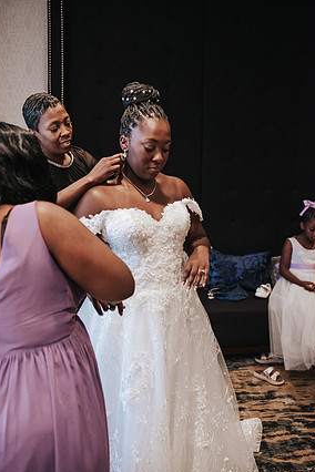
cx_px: 155
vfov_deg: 51.9
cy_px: 229
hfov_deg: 35.9
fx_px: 486
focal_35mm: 37
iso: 1000
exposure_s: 1/800
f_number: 3.2
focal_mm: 35
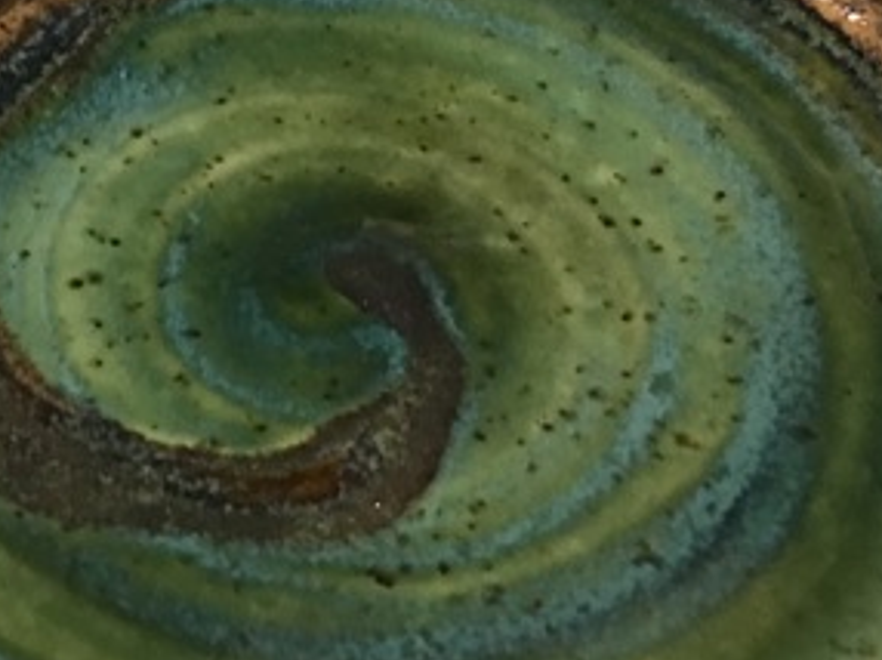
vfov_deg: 14.2
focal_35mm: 104
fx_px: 2648
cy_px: 222
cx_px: 9
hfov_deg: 18.4
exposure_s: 1/15
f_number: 2.2
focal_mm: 4.15
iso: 80
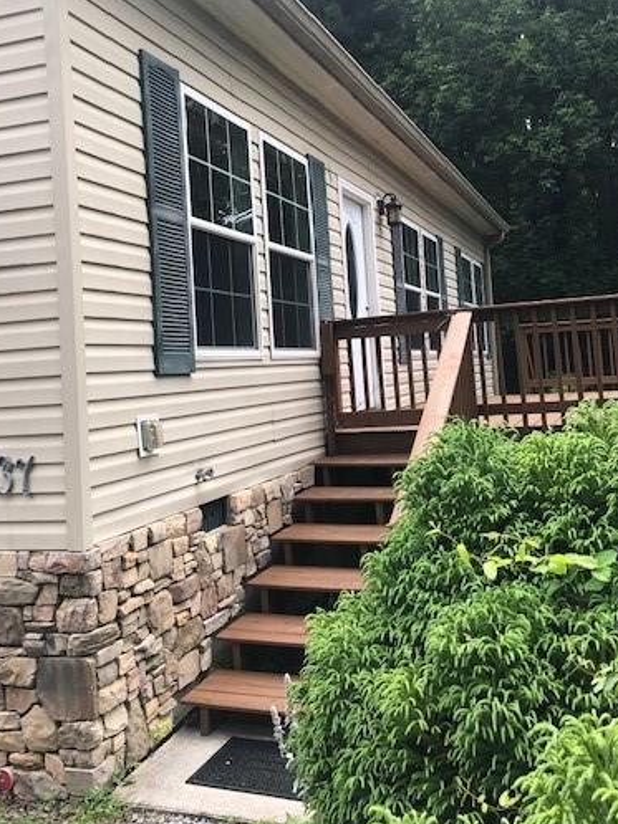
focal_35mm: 36
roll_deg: +3.9
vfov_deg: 51.1
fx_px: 858
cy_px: 339
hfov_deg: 39.4
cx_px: 378
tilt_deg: +3.9
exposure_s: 1/337
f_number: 1.8
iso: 20
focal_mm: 3.99
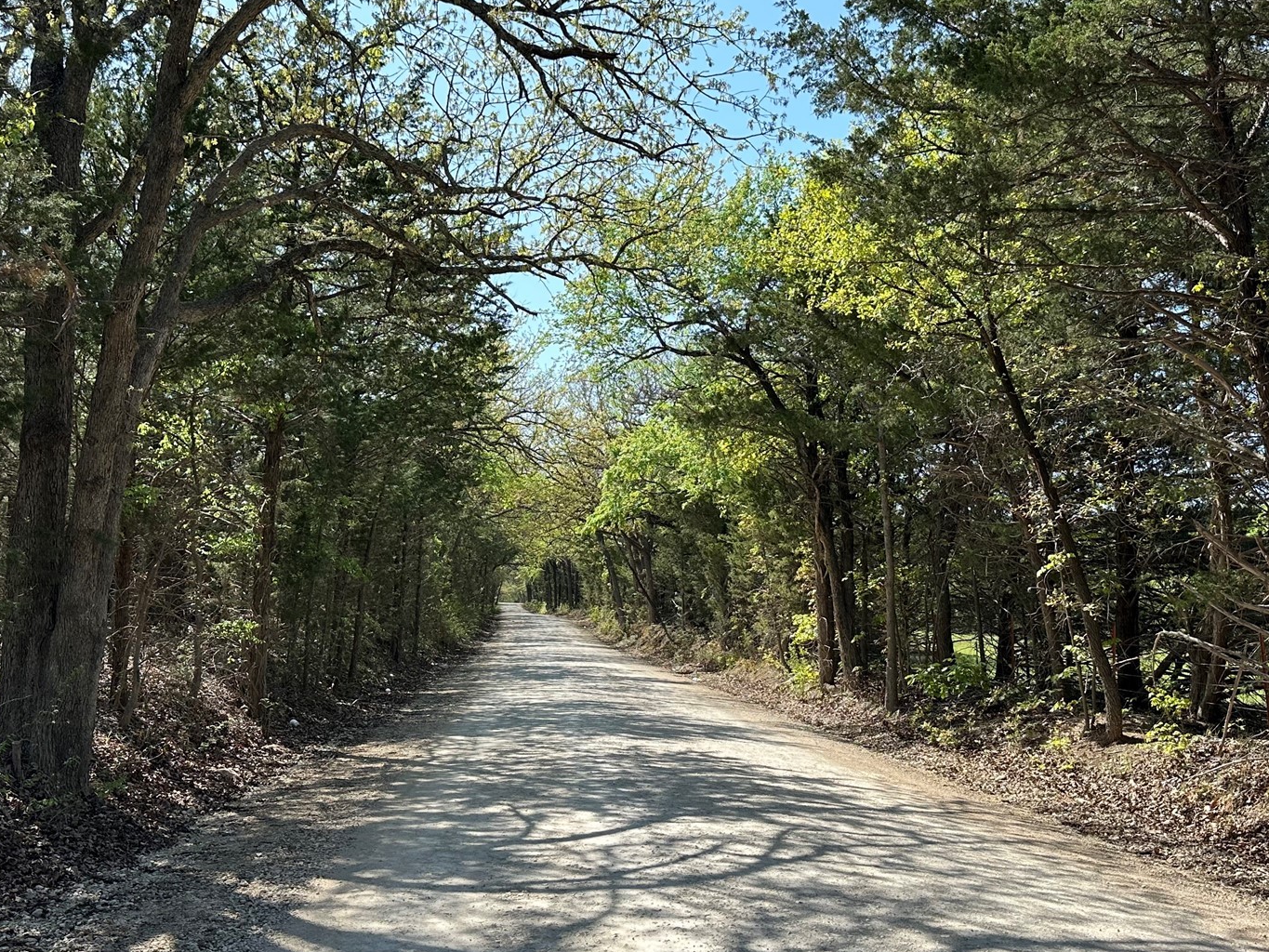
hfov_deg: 51.3
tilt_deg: +8.2
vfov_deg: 39.7
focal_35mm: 36
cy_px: 473
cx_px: 660
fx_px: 1320
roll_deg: -0.5
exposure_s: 1/1721
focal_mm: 6.86
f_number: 1.78
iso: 80
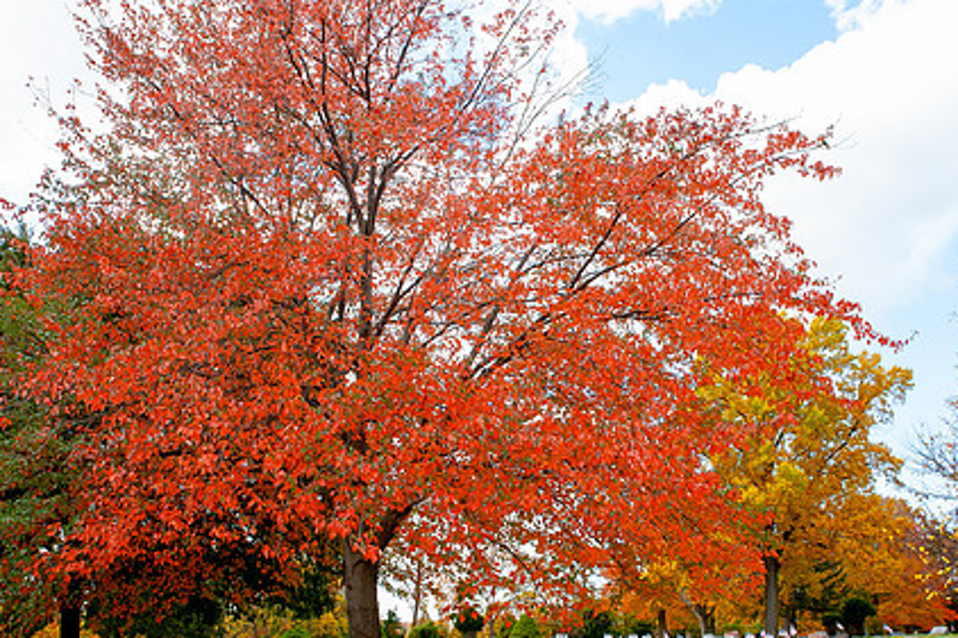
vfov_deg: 39.5
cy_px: 422
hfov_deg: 57.2
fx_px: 878
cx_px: 520
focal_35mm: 33
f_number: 10
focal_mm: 24
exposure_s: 1/160
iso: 400
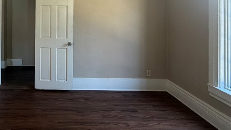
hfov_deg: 63.9
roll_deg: +0.0
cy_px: 12
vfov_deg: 38.5
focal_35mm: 28
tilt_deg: +0.0
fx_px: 172
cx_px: 58
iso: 320
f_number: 2.2
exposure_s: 1/89
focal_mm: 2.22
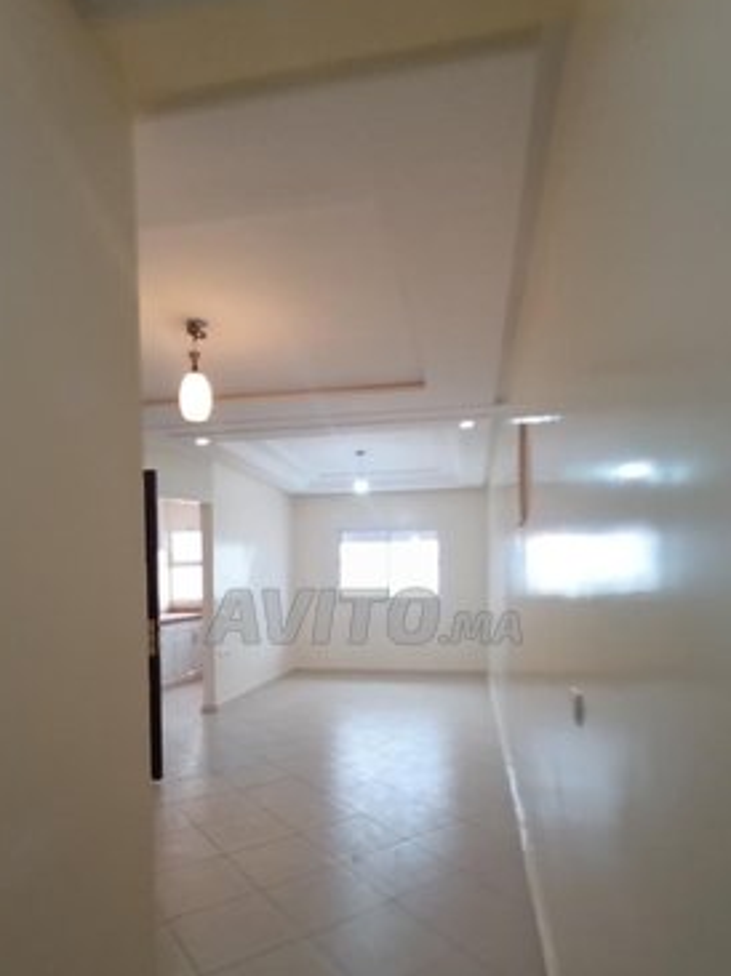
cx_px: 363
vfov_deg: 77.5
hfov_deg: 63.4
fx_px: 592
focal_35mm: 21
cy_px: 616
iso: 320
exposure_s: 1/33.3
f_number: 2.2
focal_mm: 1.65
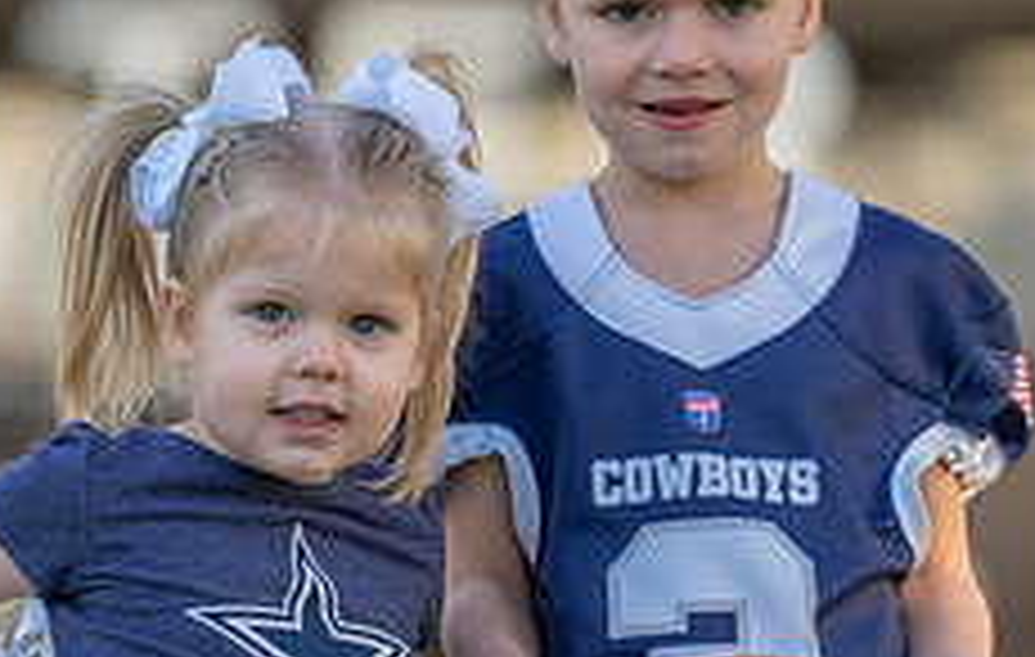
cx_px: 587
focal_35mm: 446
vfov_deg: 3.0
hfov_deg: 4.7
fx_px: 12636
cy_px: 383
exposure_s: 1/400
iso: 100
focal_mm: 164
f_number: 2.8
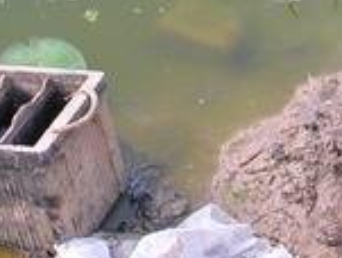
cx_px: 197
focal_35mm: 241
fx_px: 2387
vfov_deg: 6.1
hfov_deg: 8.2
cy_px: -101
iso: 100
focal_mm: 11.1
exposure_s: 1/102
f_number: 3.8
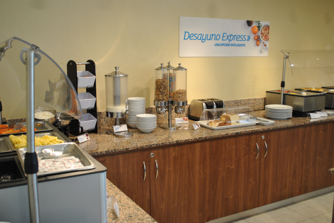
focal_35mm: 39
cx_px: 167
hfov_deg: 49.5
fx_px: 362
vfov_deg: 34.3
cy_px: 112
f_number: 4.2
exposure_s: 1/30
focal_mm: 26
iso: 360
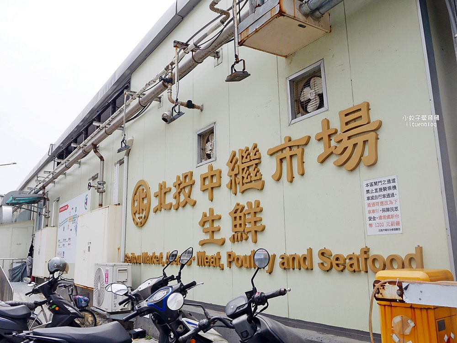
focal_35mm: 28
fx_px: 370
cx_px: 228
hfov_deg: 63.4
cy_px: 172
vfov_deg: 49.8
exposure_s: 1/1300
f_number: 4.5
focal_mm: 14
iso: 200
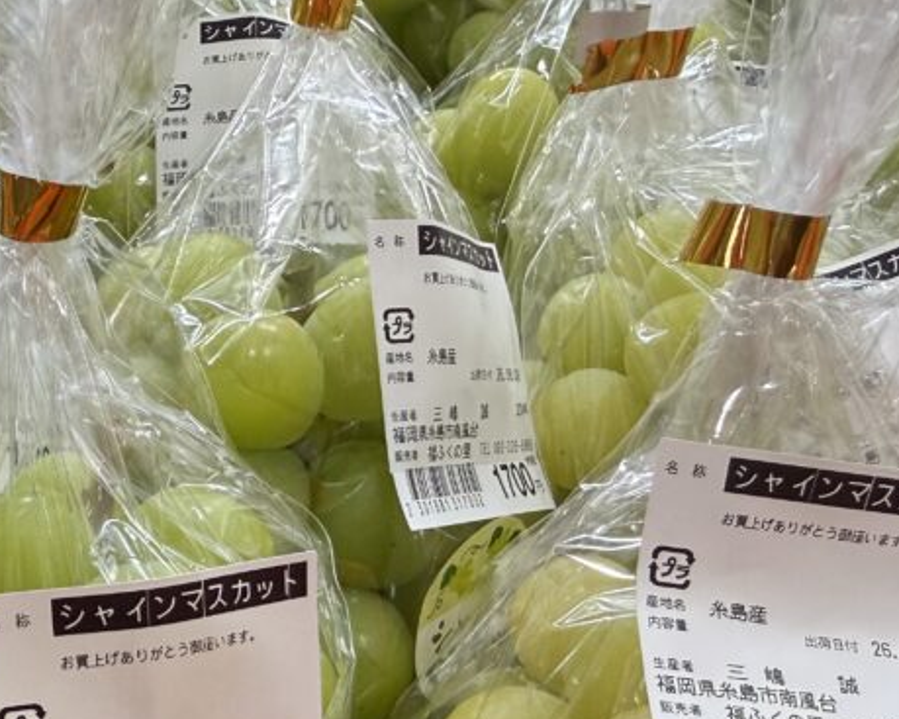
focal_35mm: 49
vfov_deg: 29.1
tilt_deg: -50.5
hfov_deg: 35.5
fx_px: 1303
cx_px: 67
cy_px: 697
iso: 125
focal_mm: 2.22
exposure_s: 1/120
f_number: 2.2
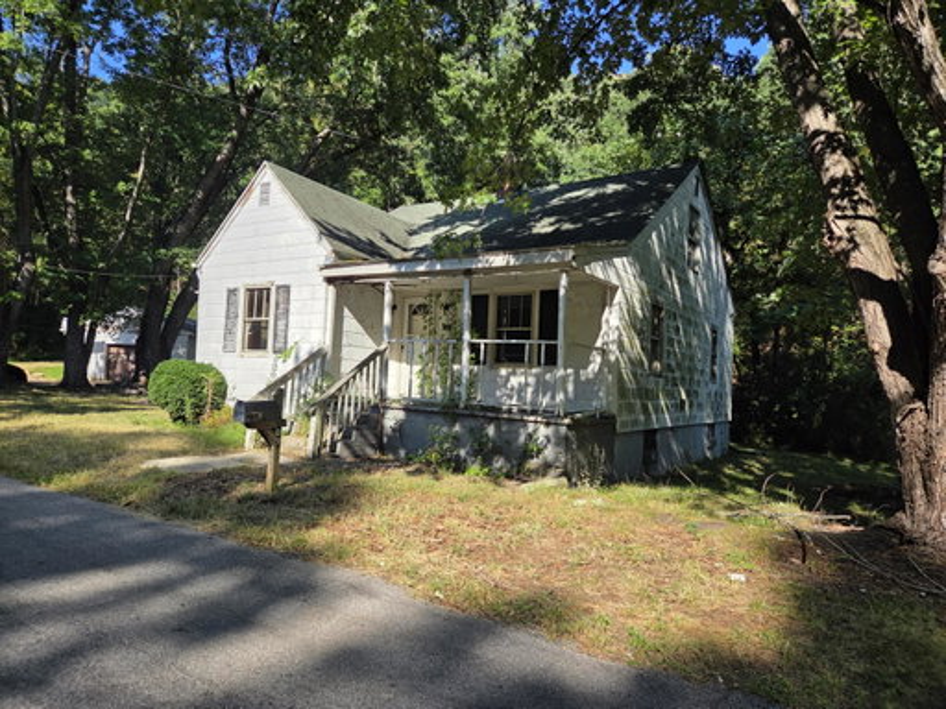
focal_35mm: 23
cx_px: 473
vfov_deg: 58.9
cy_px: 354
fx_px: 629
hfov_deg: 73.9
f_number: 1.8
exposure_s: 1/4365
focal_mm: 5.4
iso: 80
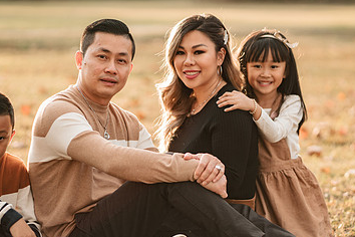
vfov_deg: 9.3
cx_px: 186
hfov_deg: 13.9
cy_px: 124
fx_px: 1459
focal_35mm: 148
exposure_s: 1/1250
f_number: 1.8
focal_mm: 85
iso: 400
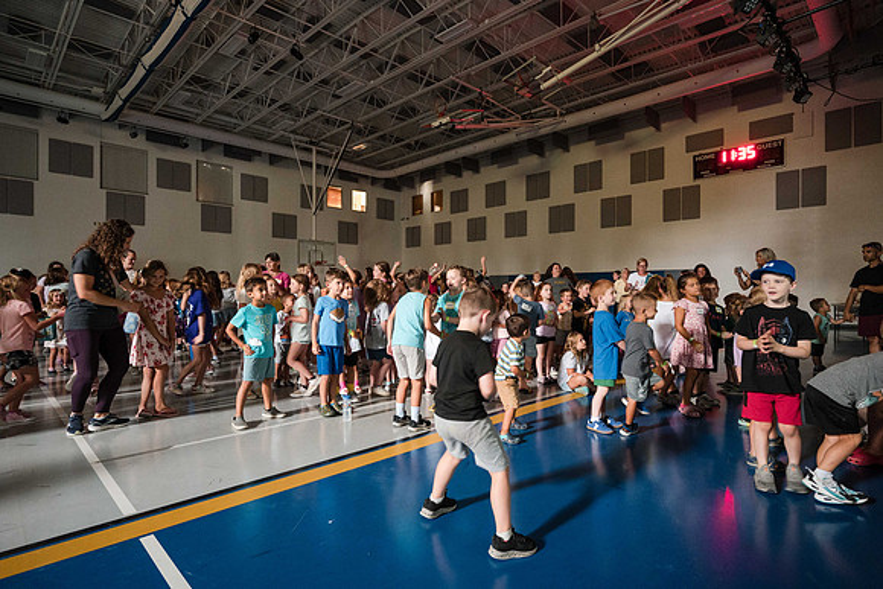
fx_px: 464
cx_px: 435
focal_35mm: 19
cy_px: 288
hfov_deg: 87.1
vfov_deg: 64.8
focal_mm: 18
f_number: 4
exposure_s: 1/60
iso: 7200
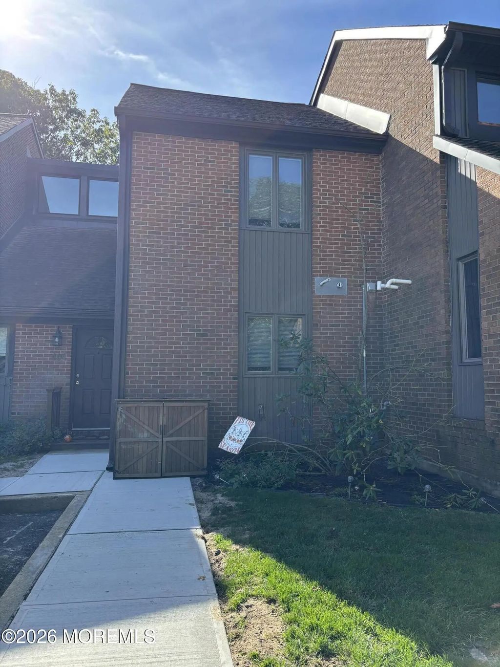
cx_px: 250
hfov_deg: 53.1
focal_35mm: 26
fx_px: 501
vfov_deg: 67.3
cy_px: 334
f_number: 1.6
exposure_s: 1/1007
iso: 50
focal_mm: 5.96
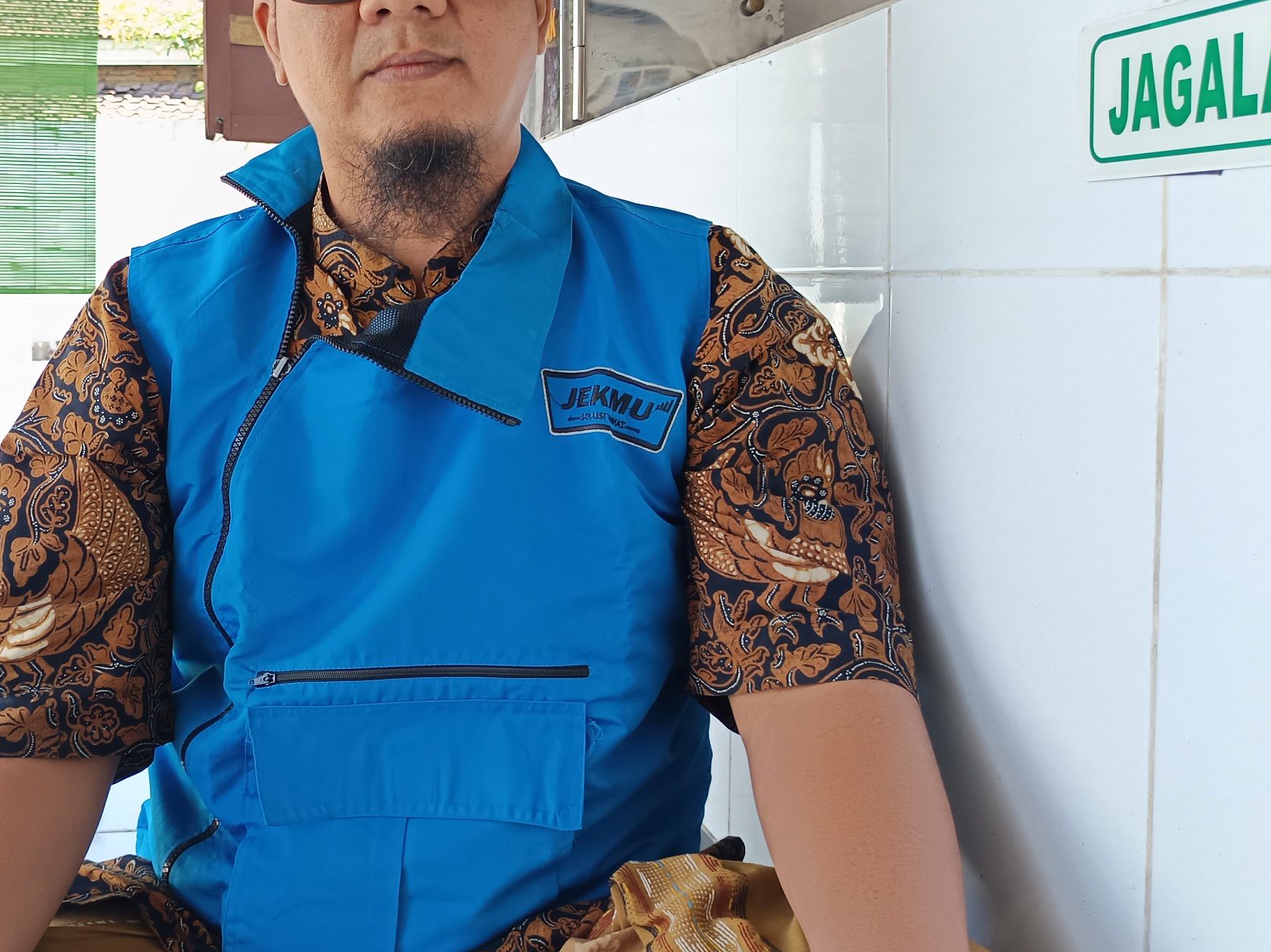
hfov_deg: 51.3
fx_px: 1285
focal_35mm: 35
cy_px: 326
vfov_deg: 40.2
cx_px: 388
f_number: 1.7
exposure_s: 1/50
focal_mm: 5.31
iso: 103
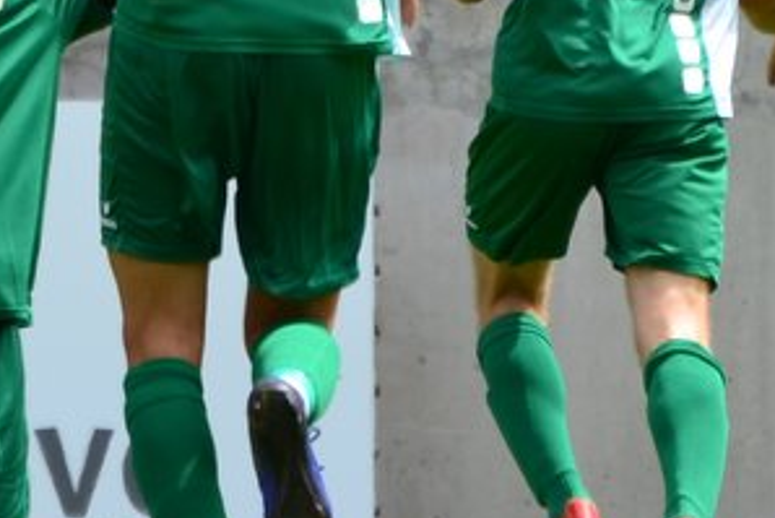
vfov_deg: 1.0
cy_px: 44
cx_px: 289
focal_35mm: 1360
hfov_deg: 1.5
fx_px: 29291
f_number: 5.6
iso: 250
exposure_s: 1/800
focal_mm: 300
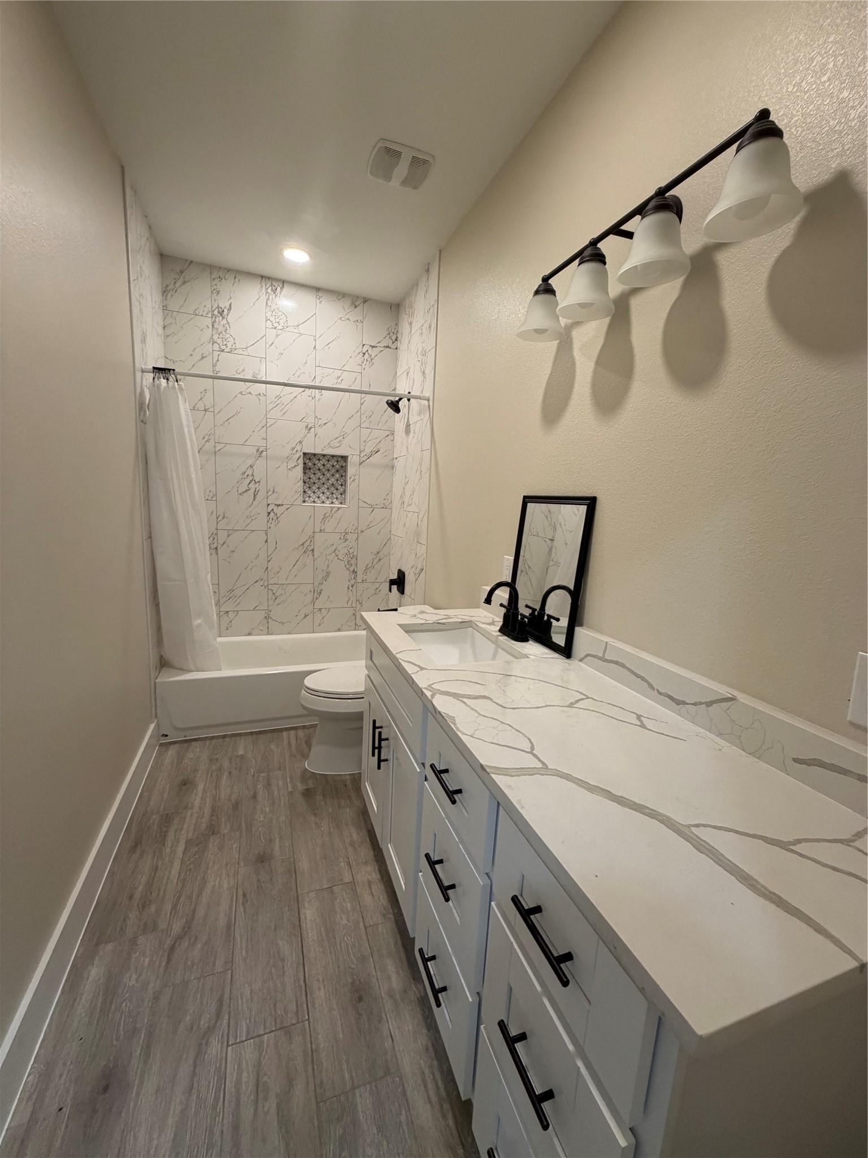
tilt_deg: -8.9
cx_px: 434
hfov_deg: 85.7
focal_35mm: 14
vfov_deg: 102.1
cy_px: 579
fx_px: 468
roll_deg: -3.0
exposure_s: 1/120
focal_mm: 2.22
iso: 250
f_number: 2.2
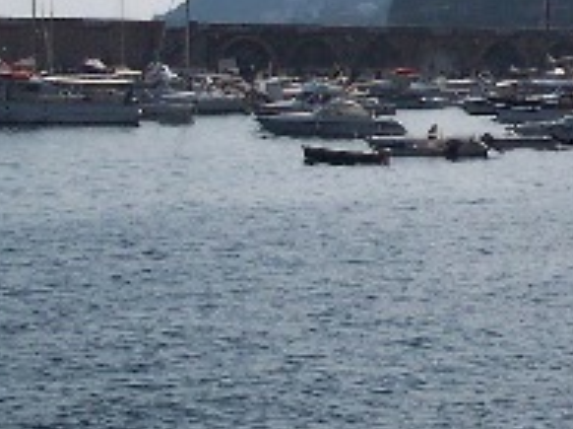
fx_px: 2596
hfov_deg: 12.0
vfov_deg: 9.3
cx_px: 851
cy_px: -86
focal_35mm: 157
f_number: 4.8
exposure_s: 1/1000
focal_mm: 8
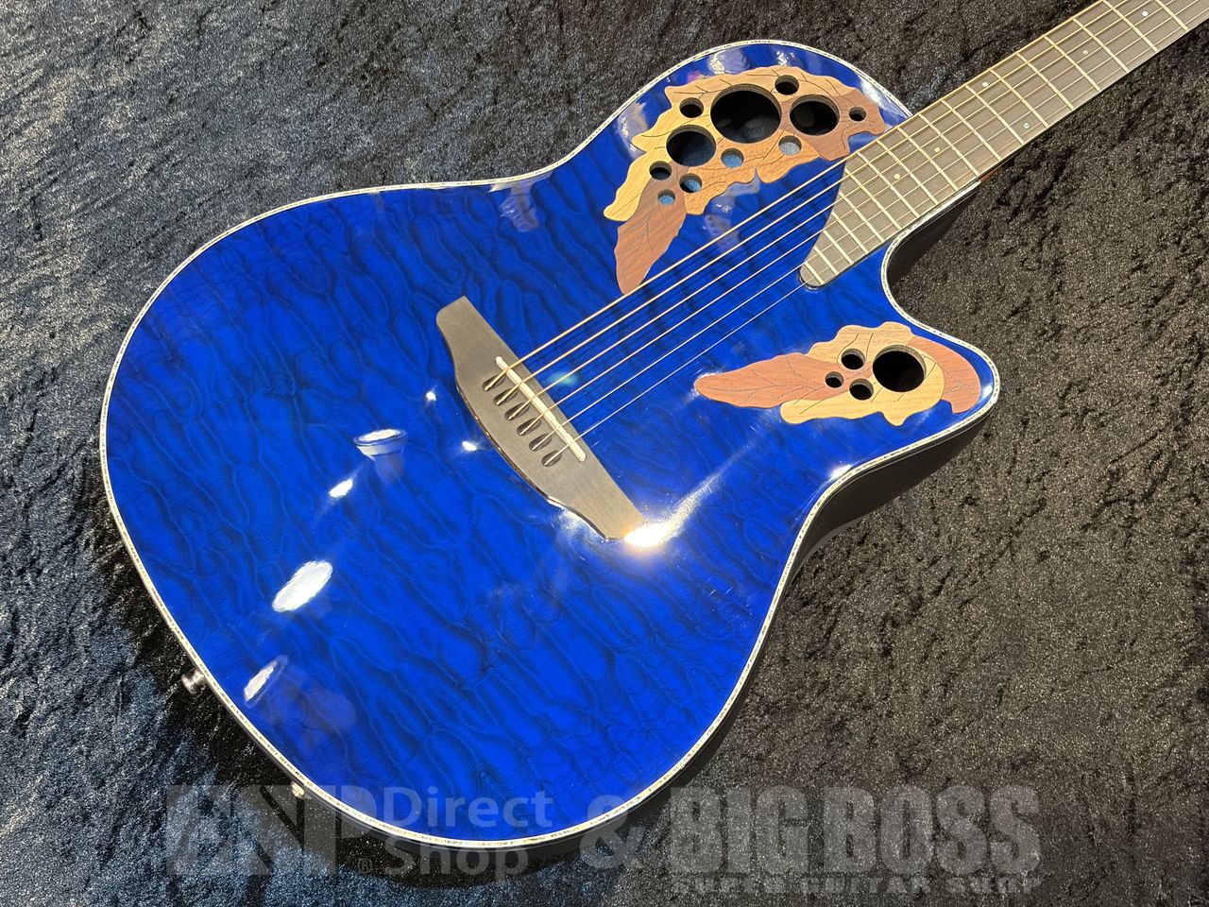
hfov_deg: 36.8
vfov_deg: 28.0
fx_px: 1816
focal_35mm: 52
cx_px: 604
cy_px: 454
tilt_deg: -70.9
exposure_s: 1/30
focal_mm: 5.96
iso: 400
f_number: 1.6
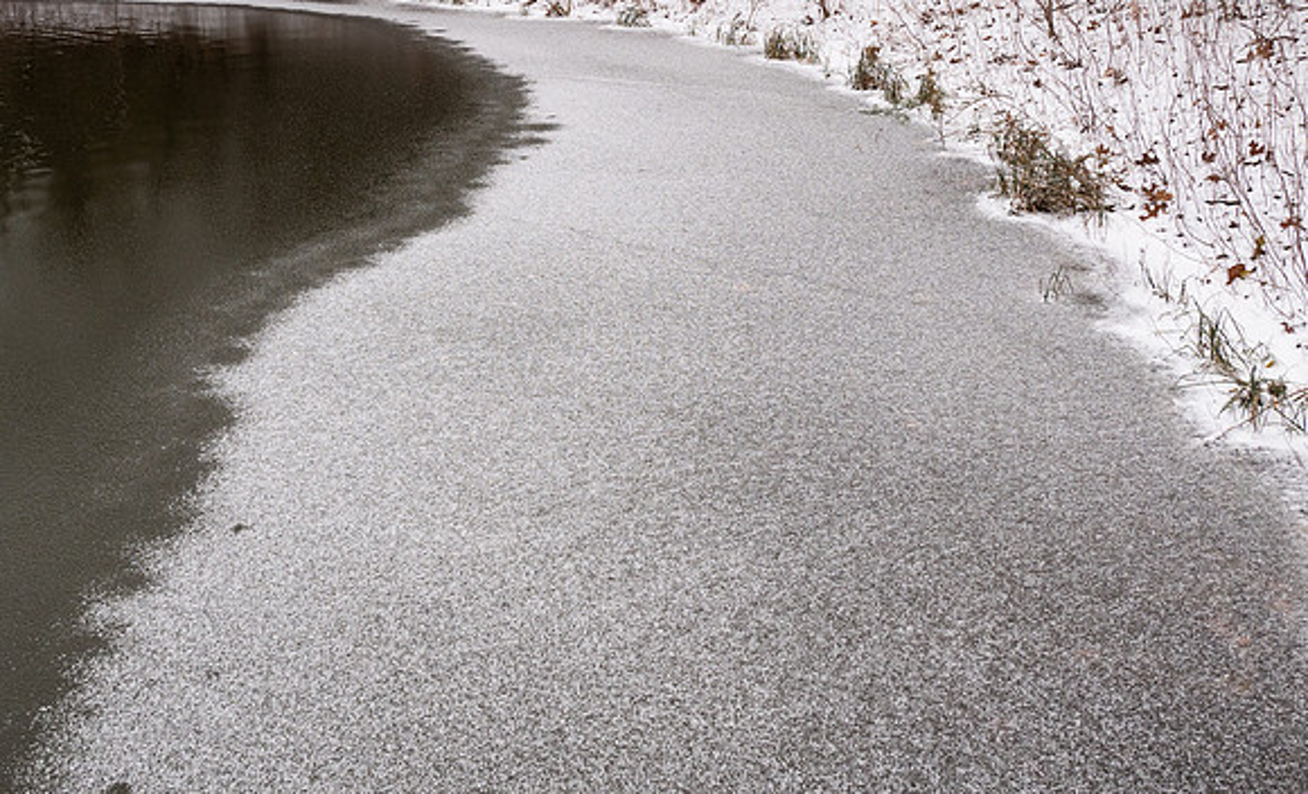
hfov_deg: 47.8
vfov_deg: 30.1
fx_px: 1473
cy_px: 340
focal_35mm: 42
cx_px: 598
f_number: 6.3
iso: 200
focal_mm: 16
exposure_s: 1/500
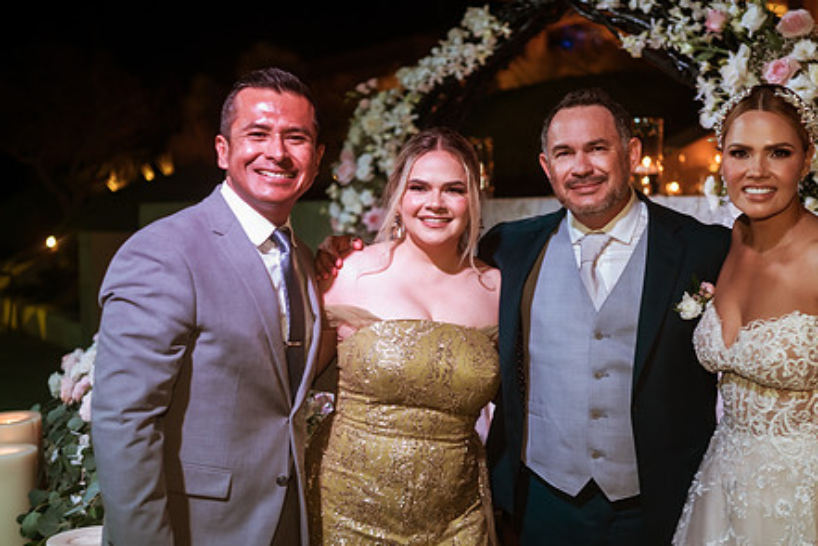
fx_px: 1045
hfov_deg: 42.4
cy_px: 312
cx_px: 516
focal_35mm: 46
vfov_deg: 29.2
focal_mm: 35
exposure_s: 1/100
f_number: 1.8
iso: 1000
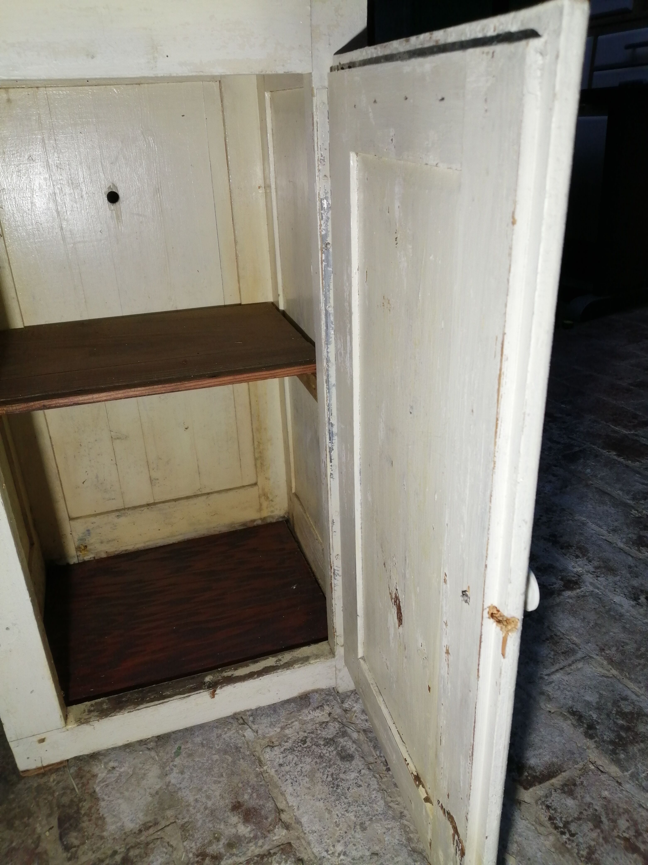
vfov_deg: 67.3
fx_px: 649
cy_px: 432
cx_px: 324
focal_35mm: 26
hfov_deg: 53.1
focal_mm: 3.62
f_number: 1.8
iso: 80
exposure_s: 1/100
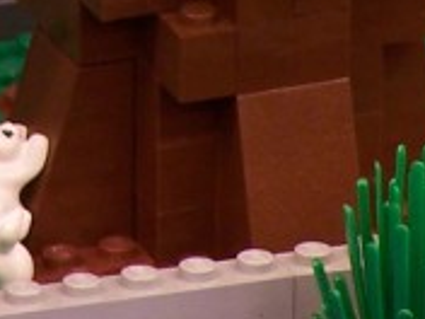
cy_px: -522
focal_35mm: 1269
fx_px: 15580
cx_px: -278
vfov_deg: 1.2
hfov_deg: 1.6
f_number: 3.2
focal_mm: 36.2
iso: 80
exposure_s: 1/2
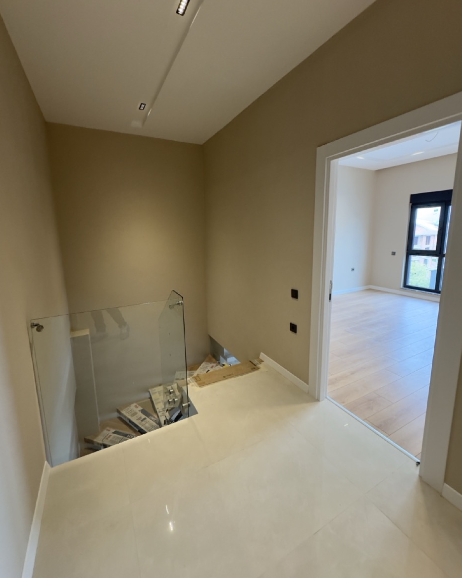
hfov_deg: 84.0
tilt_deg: -7.7
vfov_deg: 96.7
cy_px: 273
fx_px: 256
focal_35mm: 15
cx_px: 227
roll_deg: +1.4
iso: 320
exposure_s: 1/94
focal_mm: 2.22
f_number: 2.2
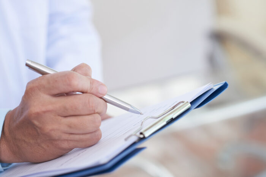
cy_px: 88
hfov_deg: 23.9
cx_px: 133
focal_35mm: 85
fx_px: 628
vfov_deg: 16.1
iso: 200
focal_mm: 85
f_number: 4
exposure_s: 1/250
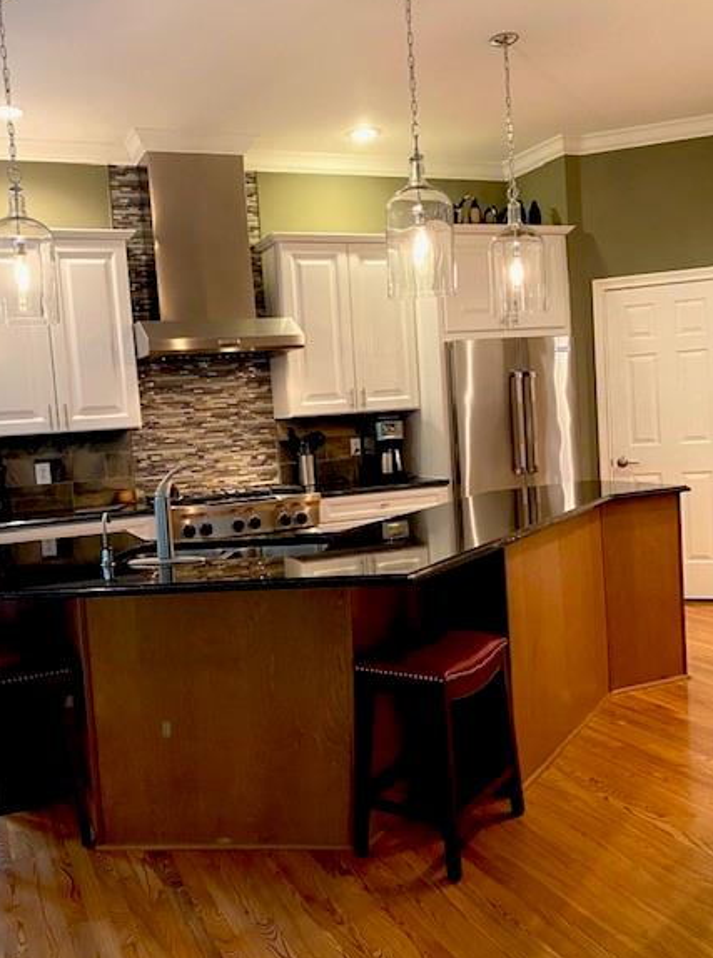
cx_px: 337
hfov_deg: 48.0
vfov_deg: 61.8
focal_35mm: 29
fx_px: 801
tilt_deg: -3.5
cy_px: 484
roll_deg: +3.1
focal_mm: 4.25
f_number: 1.8
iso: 400
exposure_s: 1/60
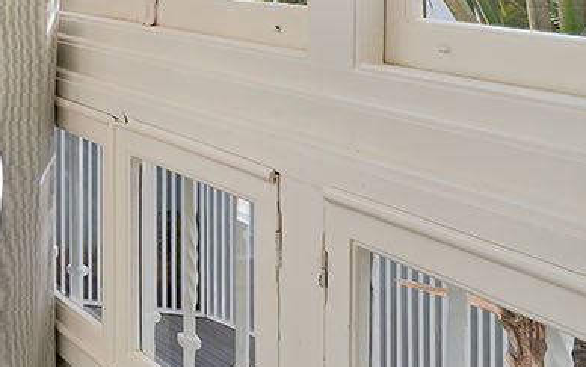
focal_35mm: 63
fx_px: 1007
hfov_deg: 22.4
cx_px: -417
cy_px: 5
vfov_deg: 20.1
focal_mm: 16
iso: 100
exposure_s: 1/15
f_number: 11
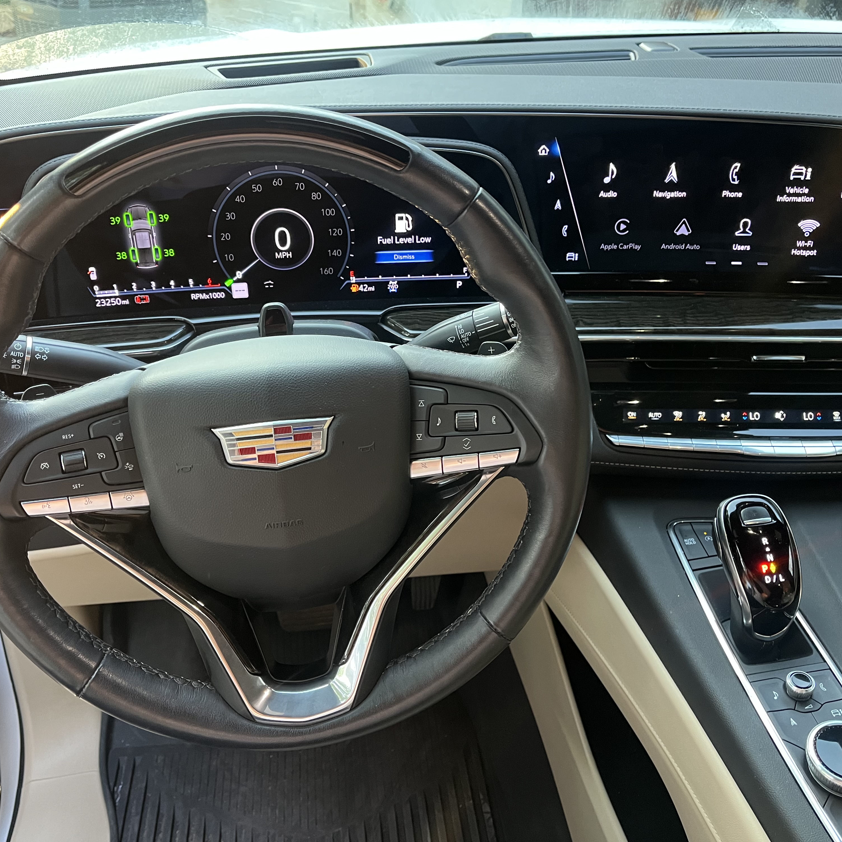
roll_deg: +0.2
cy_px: 421
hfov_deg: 52.5
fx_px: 853
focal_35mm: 31
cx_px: 413
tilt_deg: -32.4
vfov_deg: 52.5
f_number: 1.6
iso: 320
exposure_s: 1/60
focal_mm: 5.1
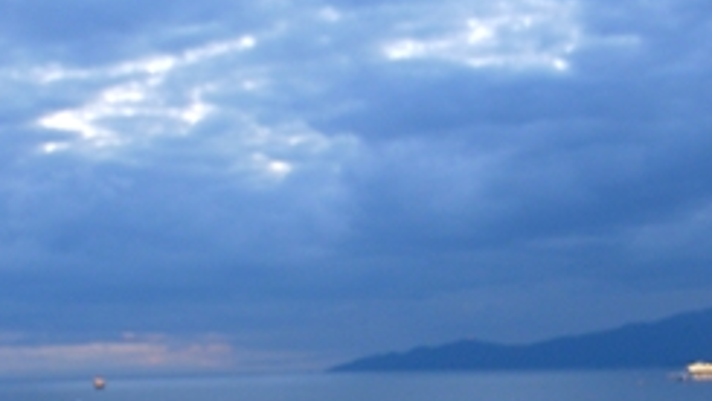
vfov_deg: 14.5
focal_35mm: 81
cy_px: 468
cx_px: 363
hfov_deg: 26.2
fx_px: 1530
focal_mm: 6.3
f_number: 2.9
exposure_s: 1/2
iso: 87
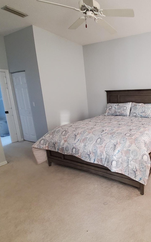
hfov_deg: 55.4
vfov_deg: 88.0
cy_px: 117
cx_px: 131
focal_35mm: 19
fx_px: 125
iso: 500
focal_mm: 1.8
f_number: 2.2
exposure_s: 1/60
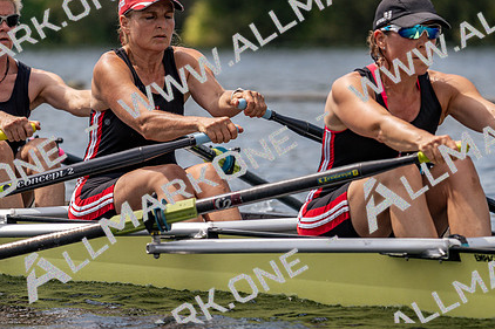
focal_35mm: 381
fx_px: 5236
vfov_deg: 3.6
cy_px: 122
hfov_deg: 5.4
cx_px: 263
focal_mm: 277
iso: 200
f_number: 5.6
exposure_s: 1/1600
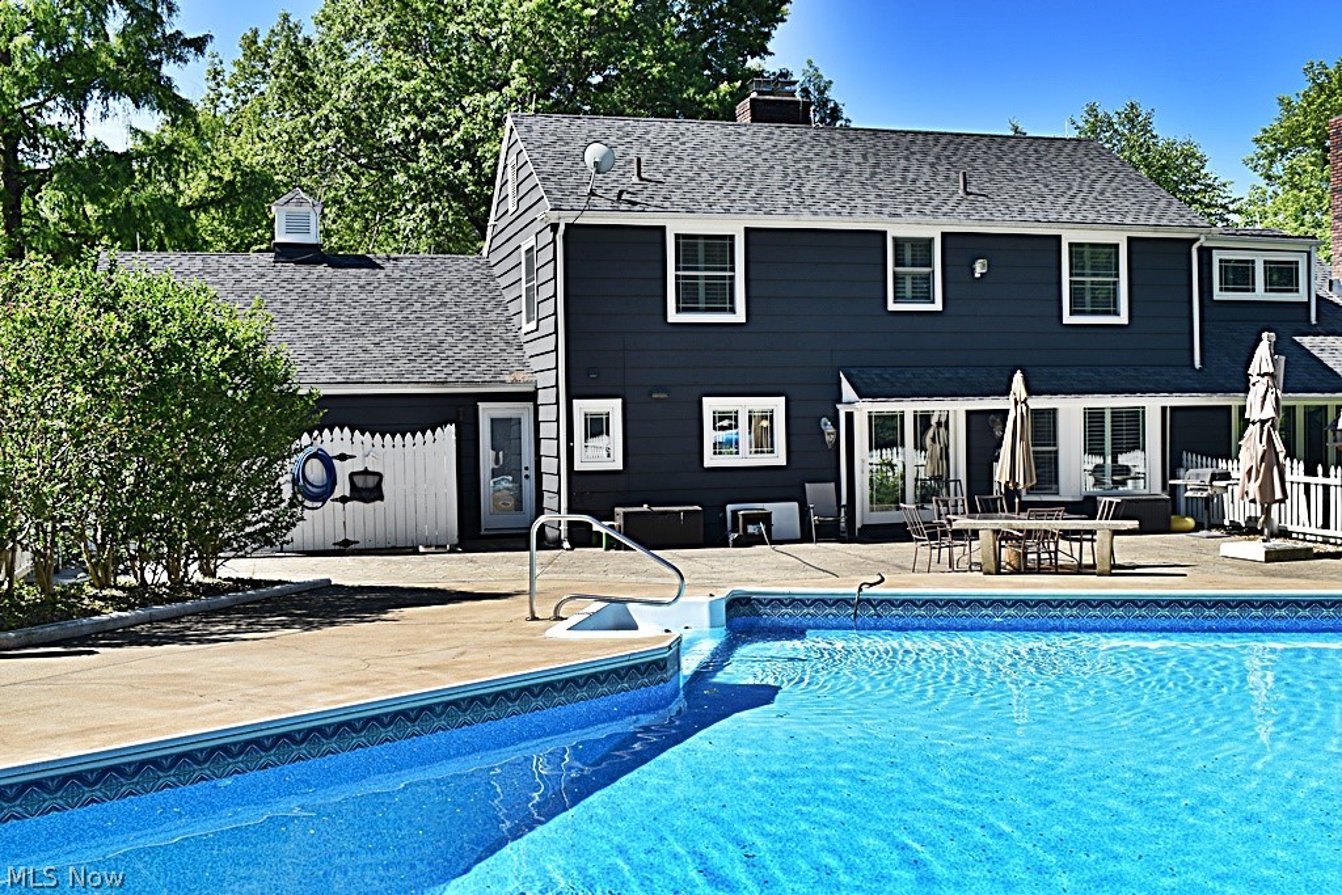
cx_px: 671
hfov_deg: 49.5
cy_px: 448
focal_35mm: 39
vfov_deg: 34.2
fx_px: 1454
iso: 100
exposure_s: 1/200
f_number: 9
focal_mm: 26
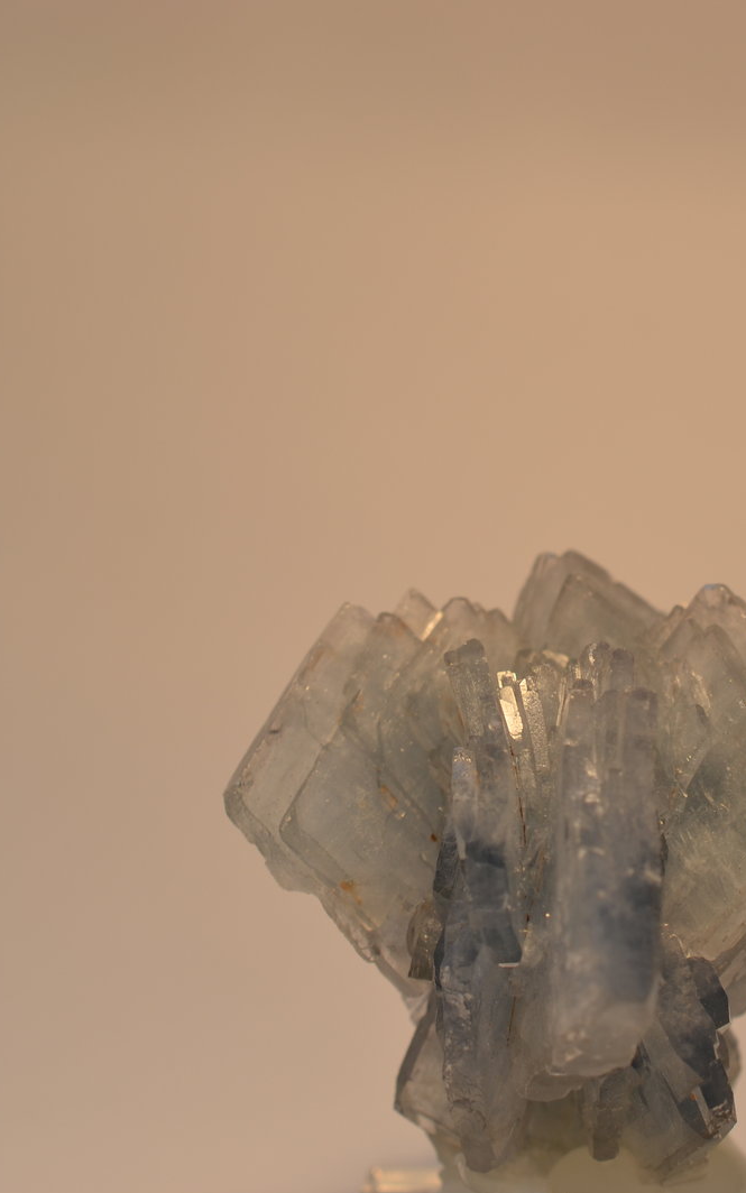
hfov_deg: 14.1
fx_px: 2993
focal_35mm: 92
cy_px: 597
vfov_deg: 22.6
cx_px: 633
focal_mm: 40
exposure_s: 1/25
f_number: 6.3
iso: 100
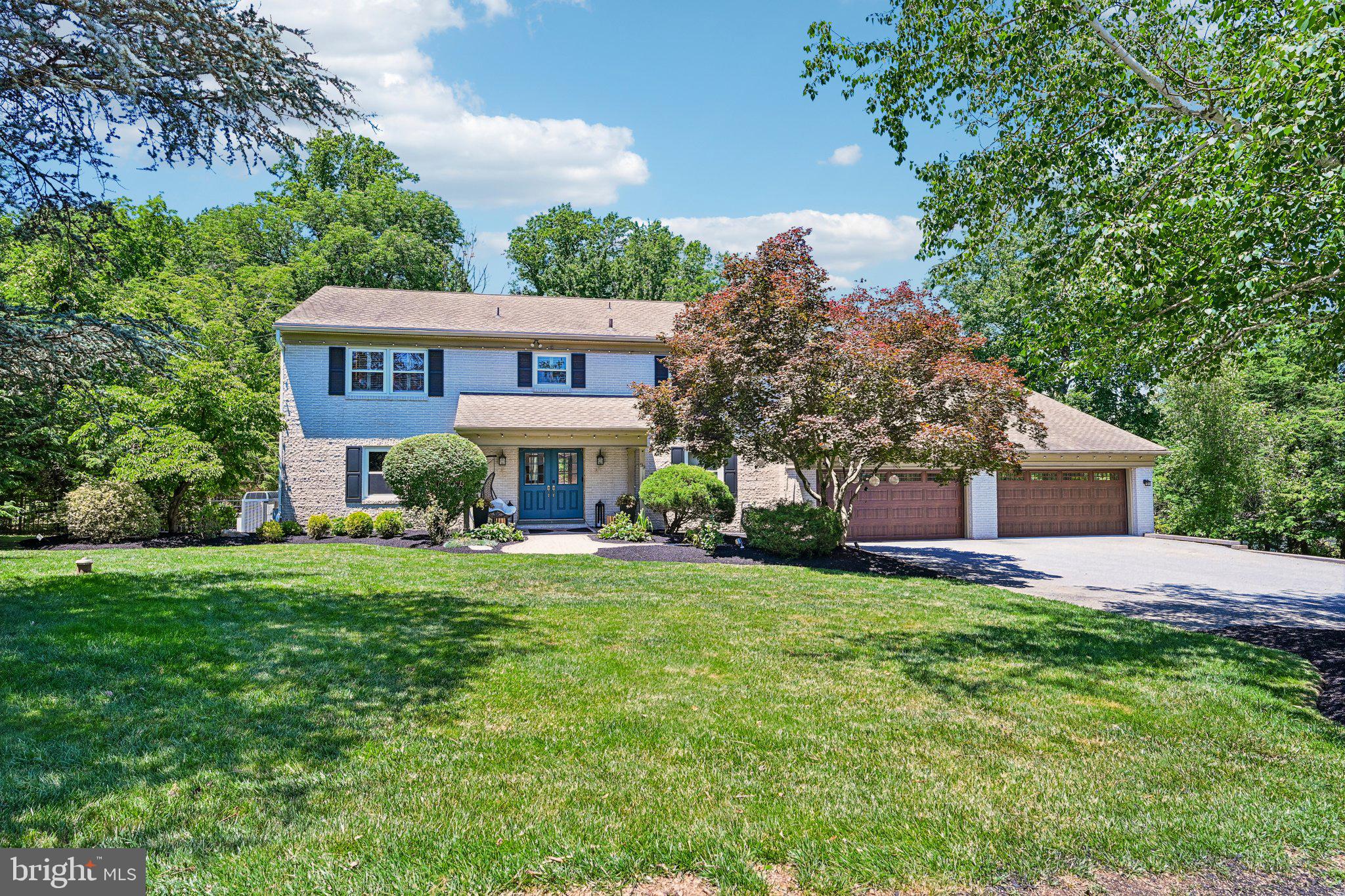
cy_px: 448
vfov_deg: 61.9
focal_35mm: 20
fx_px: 747
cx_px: 672
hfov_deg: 84.0
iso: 800
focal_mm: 20
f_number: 8
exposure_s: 1/250
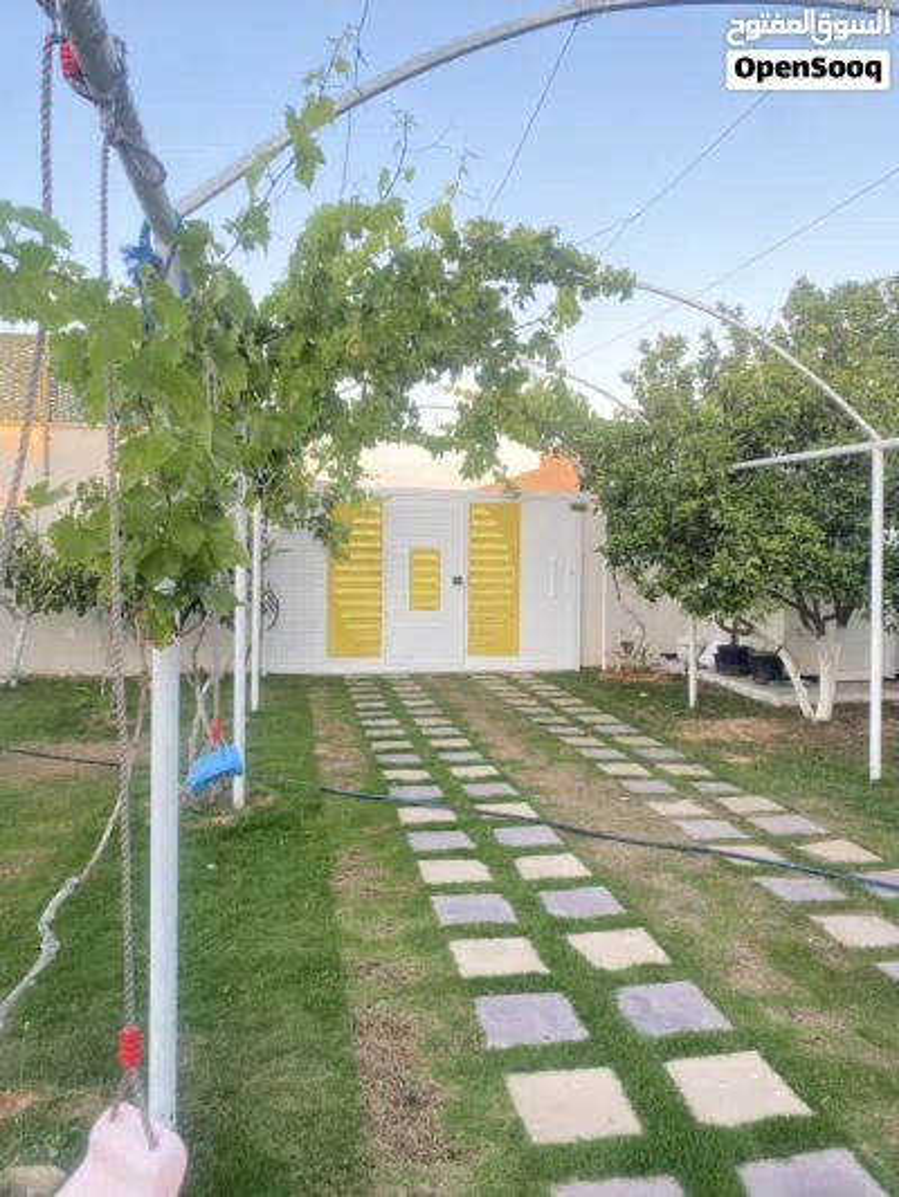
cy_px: 598
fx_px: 900
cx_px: 450
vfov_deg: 67.3
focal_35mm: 26
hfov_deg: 53.1
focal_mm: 4.25
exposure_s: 1/122
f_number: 1.8
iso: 64
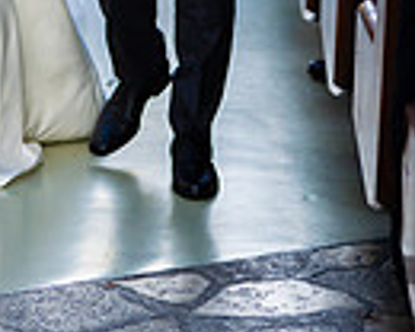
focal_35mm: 210
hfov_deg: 9.1
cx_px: 3
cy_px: -228
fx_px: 2579
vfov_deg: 7.2
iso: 500
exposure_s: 1/2000
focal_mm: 50
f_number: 1.4
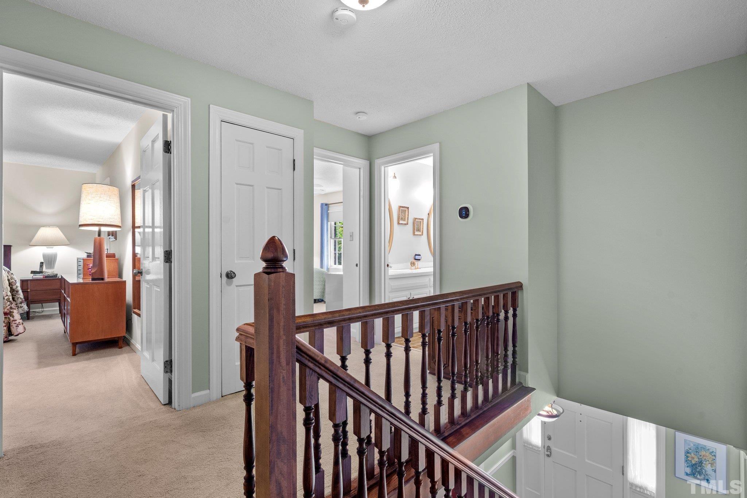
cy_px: 249
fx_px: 332
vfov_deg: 73.7
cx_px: 374
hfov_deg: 96.7
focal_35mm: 16
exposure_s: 1.5
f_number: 8
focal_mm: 16
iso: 400
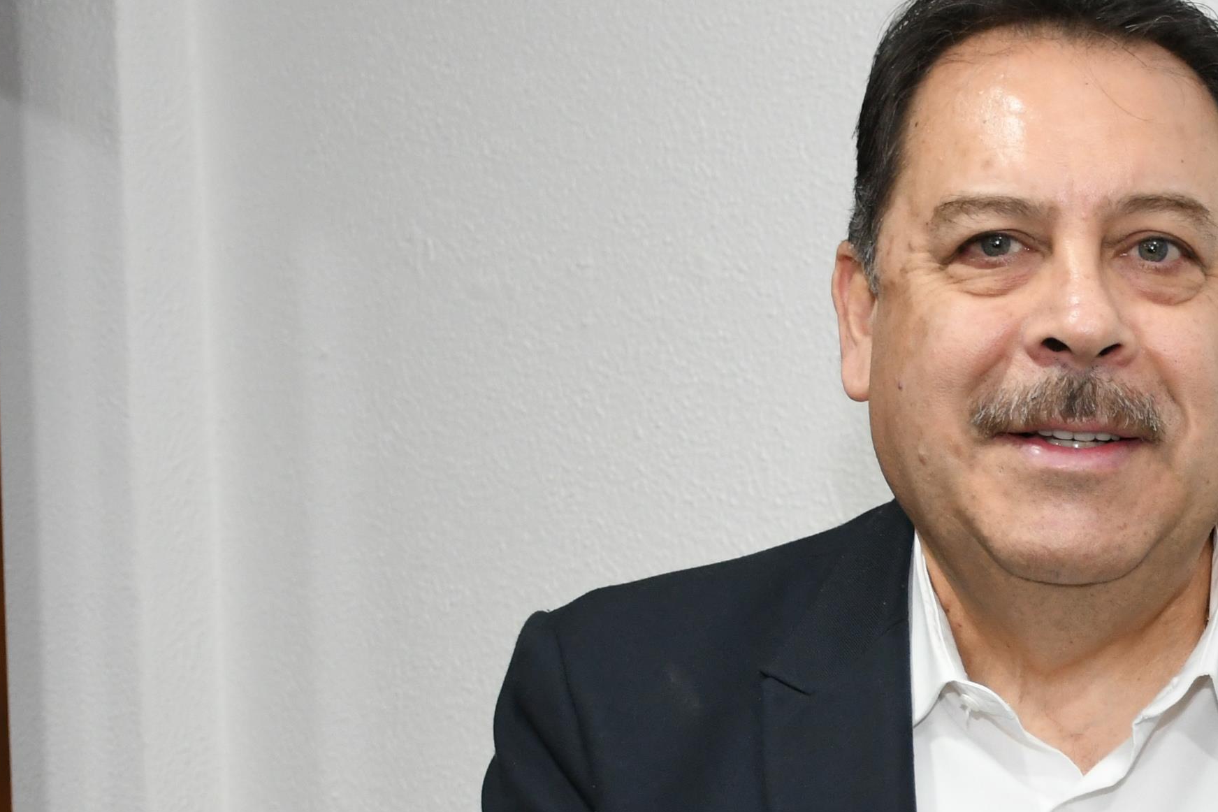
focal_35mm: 115
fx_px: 3891
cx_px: 1270
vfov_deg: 11.8
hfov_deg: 17.3
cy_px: 793
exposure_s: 1/100
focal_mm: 32
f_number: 4
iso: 1600
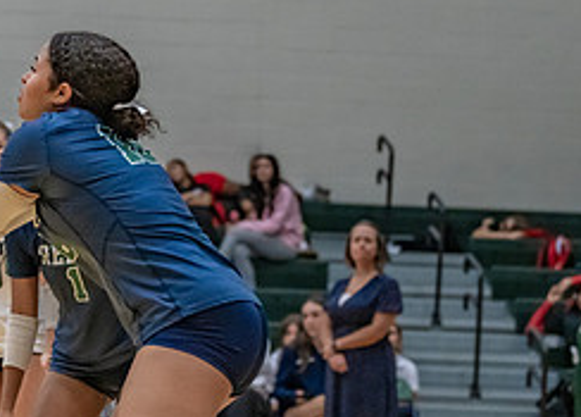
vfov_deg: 8.3
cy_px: 257
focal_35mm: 174
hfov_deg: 11.5
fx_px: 2875
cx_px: 45
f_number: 2.8
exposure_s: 1/1000
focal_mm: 70
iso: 2500
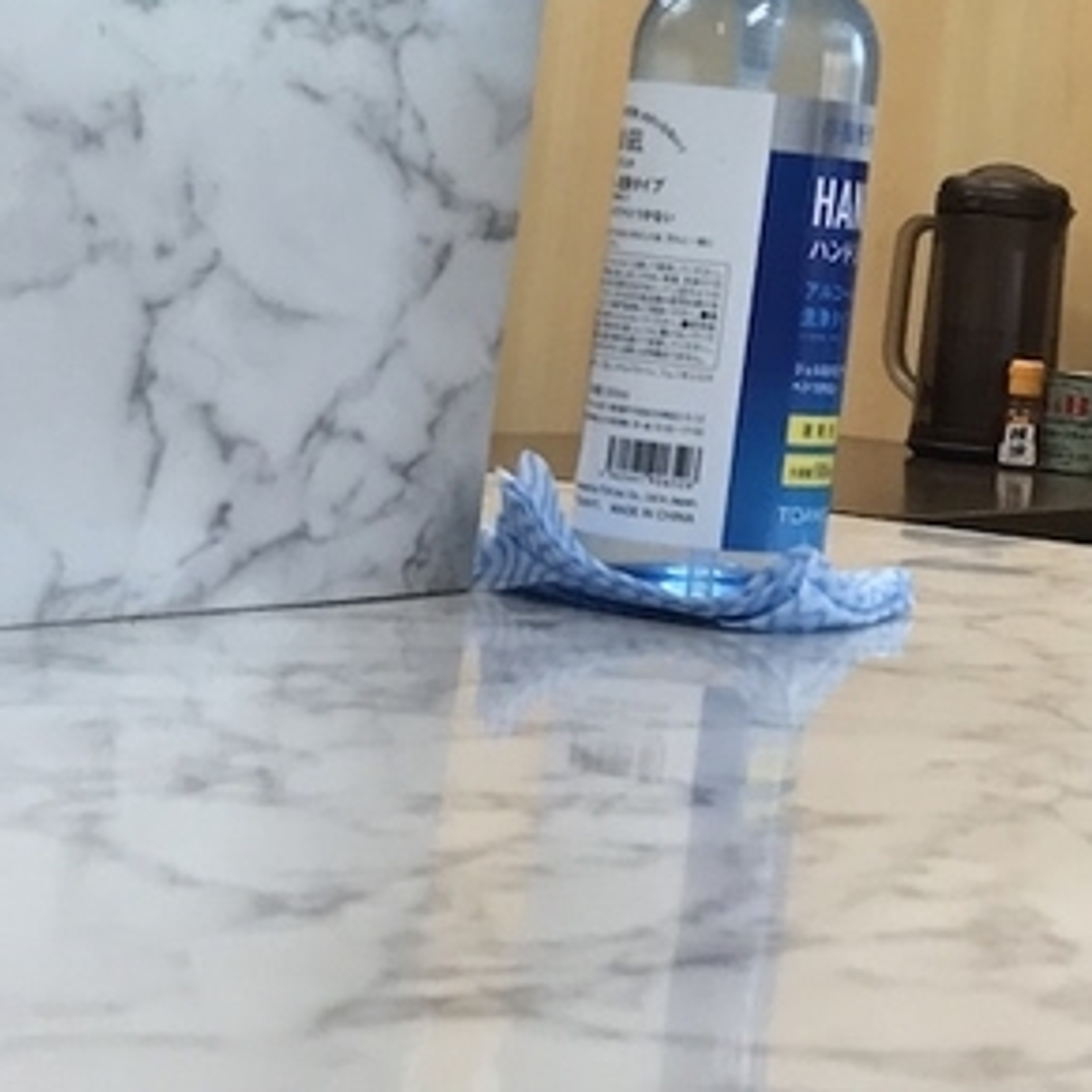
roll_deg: -5.9
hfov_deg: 16.6
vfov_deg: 16.2
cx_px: 1137
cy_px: -289
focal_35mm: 102
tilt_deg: +9.4
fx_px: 3640
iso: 32
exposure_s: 1/60
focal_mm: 3.99
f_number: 1.8
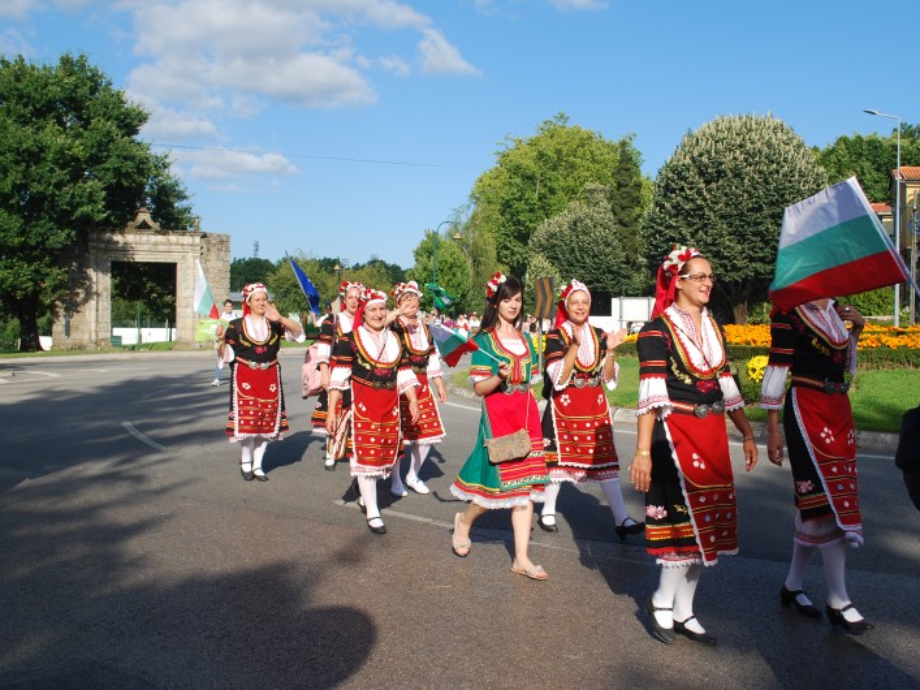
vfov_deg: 39.6
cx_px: 498
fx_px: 957
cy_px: 348
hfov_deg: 51.3
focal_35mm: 36
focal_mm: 22
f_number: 8
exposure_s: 1/250
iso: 100
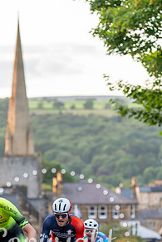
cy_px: 176
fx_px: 1227
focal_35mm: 182
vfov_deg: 11.3
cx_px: 68
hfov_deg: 7.6
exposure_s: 1/1000
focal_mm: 118
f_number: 2.8
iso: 2000
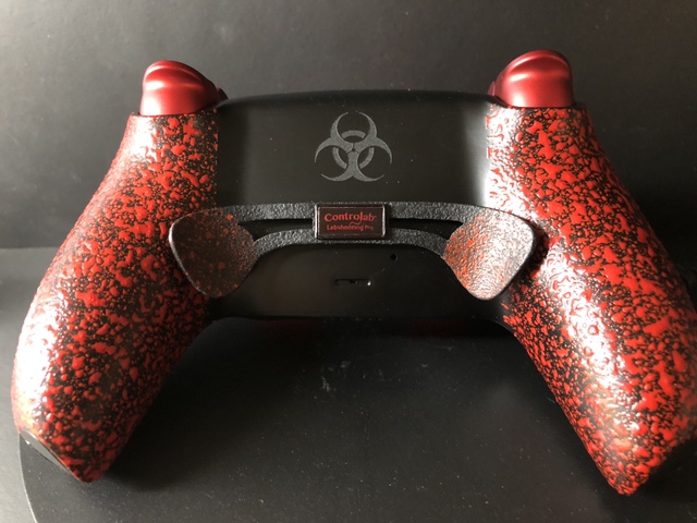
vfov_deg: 49.7
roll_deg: +3.9
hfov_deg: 63.4
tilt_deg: -37.9
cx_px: 348
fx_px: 564
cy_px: 262
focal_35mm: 28
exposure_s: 1/6
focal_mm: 3.99
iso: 80
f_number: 1.8
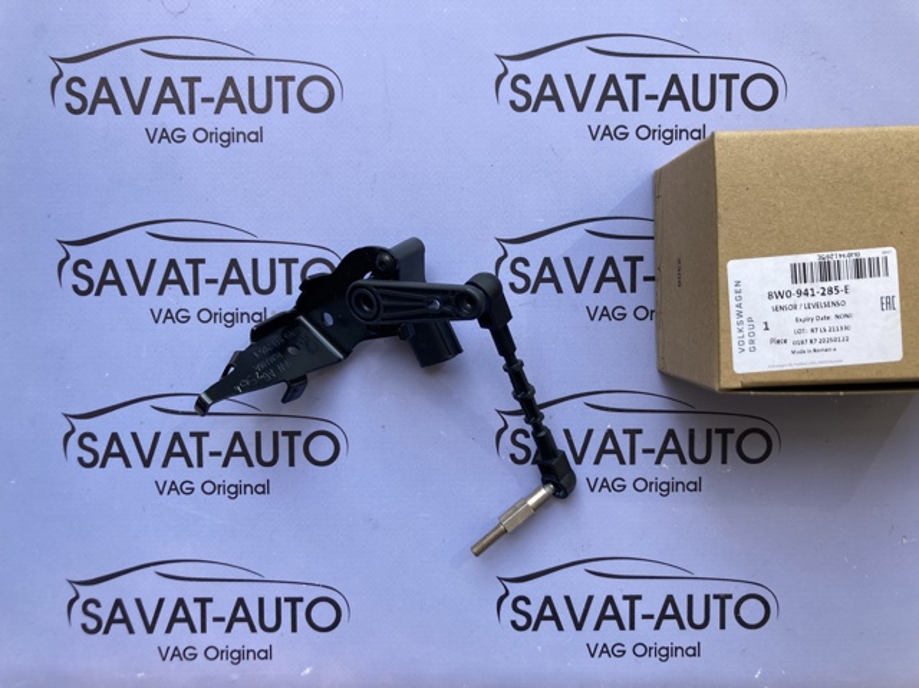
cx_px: 460
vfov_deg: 49.7
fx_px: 743
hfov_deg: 63.5
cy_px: 344
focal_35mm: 28
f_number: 1.8
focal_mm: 3.99
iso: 20
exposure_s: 1/395
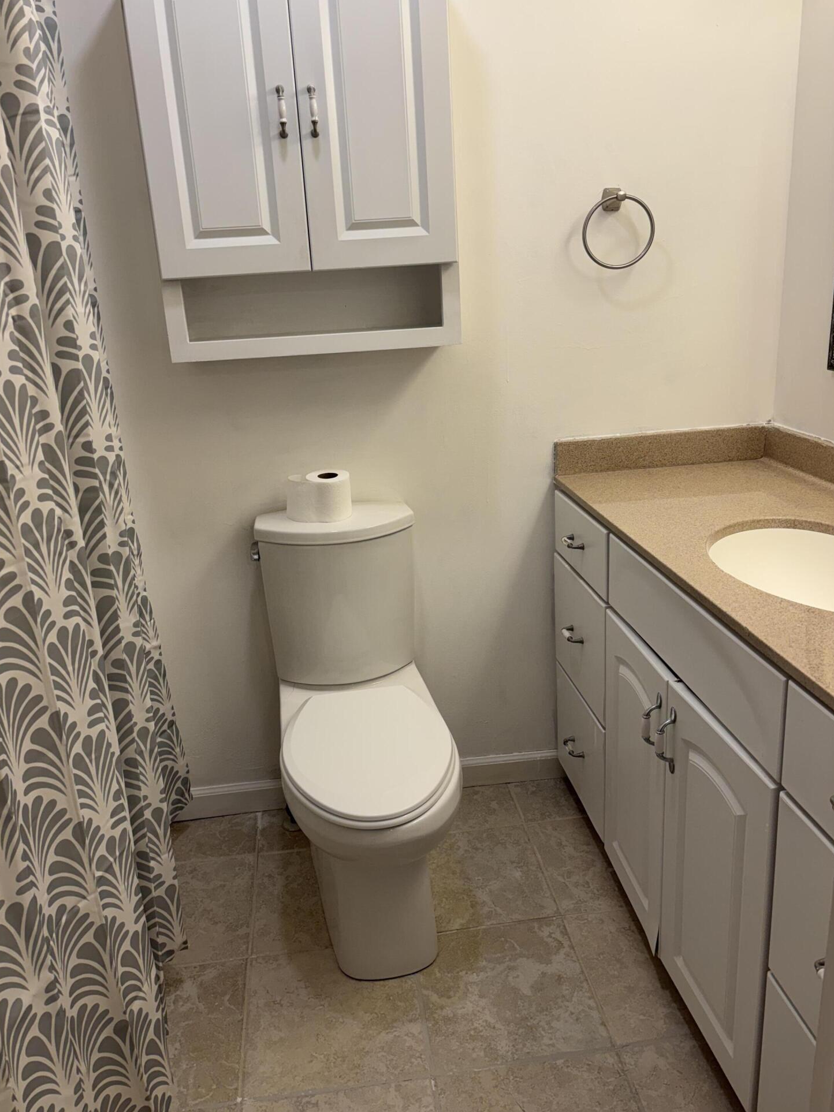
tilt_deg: -16.4
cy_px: 539
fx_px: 868
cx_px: 406
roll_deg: +3.8
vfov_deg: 65.3
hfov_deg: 51.3
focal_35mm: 27
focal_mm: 5.96
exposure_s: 1/120
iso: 40
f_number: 1.6
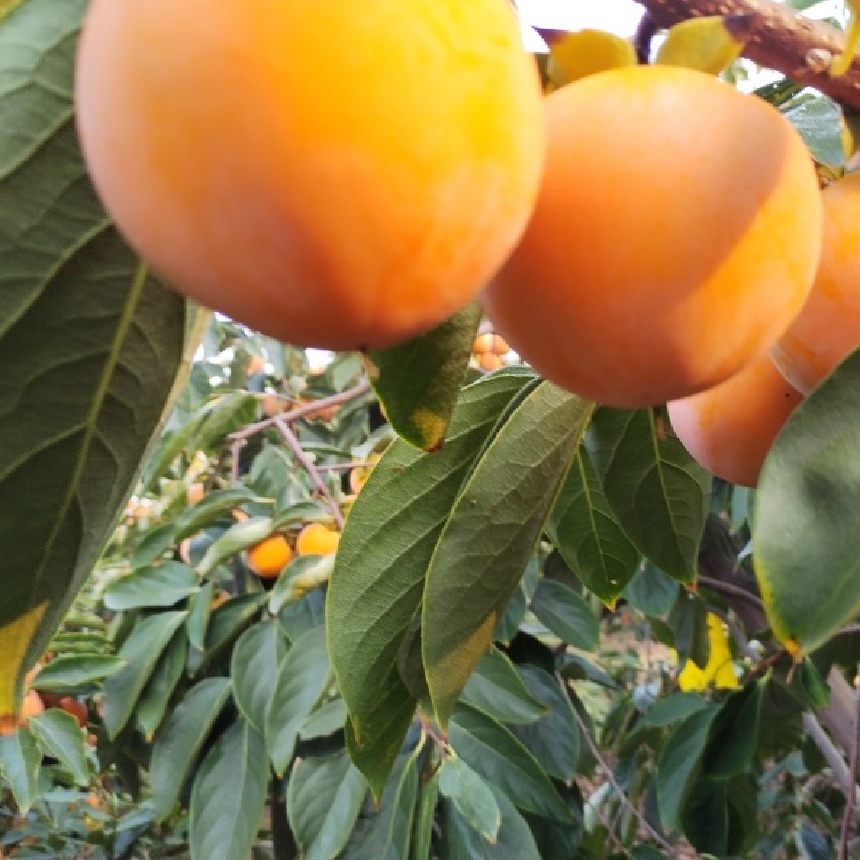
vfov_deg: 52.5
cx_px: 529
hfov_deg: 52.1
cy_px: 429
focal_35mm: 31
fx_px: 871
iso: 148
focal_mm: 4.75
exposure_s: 1/100
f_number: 1.8
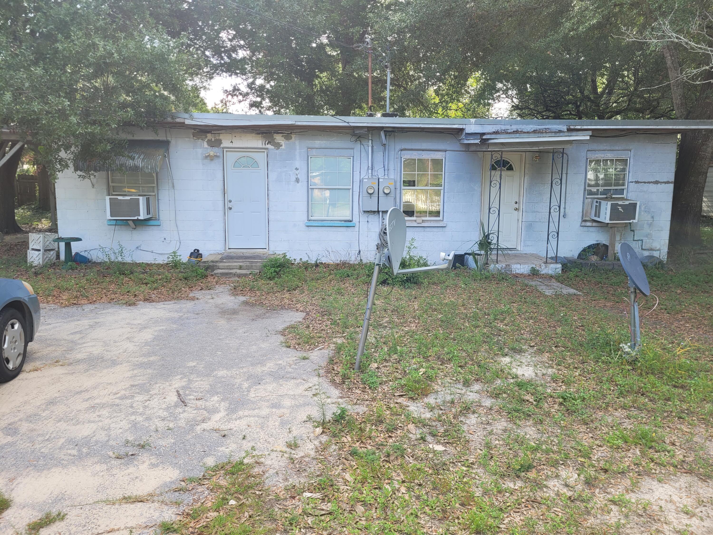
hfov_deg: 67.3
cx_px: 356
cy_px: 268
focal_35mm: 26
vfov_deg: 53.1
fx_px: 536
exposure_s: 1/323
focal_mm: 5.4
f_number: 1.8
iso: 40
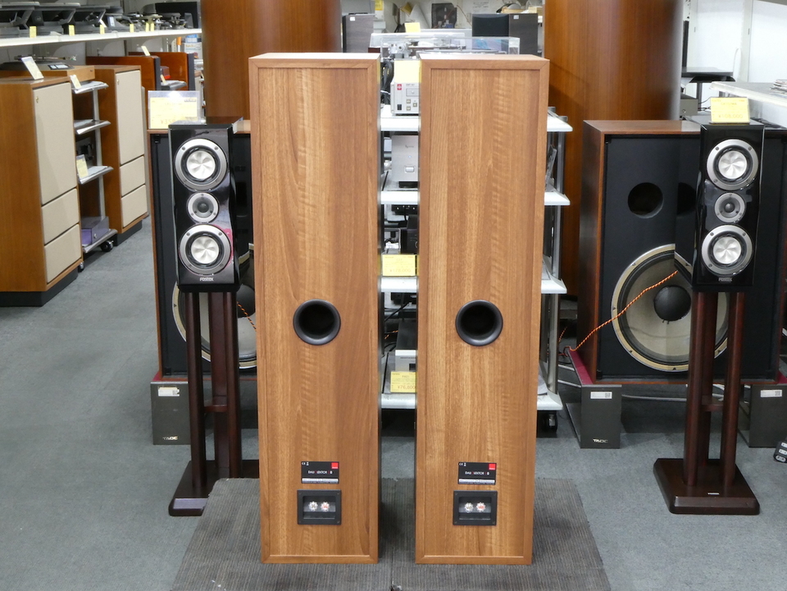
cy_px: 296
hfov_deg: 38.2
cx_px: 394
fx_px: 1137
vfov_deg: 29.1
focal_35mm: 50
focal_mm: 9
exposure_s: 1/3.2
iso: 400
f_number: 7.1
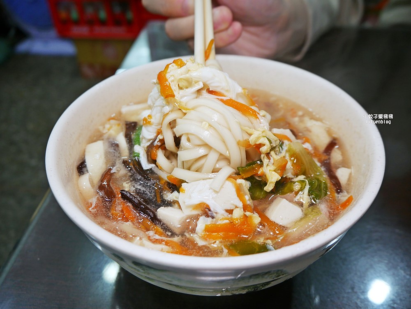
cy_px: 154
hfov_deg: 63.4
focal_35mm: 28
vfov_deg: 49.8
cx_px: 206
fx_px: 333
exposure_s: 1/60
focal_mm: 14
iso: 200
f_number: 3.5
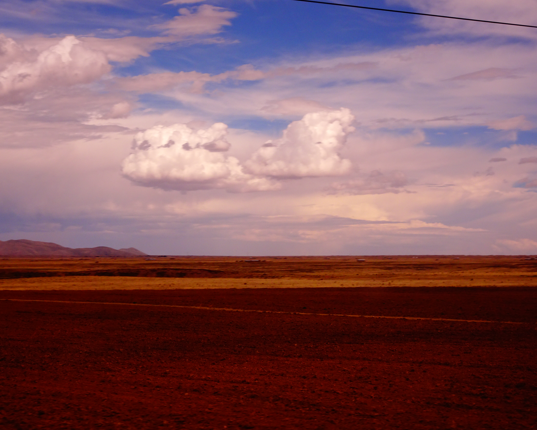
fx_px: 1256
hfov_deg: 24.1
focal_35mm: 79
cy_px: 220
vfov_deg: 19.4
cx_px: 280
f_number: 5
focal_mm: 12.42
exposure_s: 1/200
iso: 80
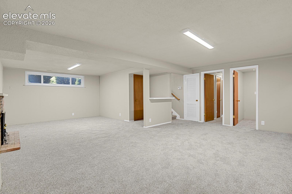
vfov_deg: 70.4
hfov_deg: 93.3
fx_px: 138
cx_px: 146
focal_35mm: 17
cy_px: 97
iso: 12800
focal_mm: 17
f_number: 8
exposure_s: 1/13
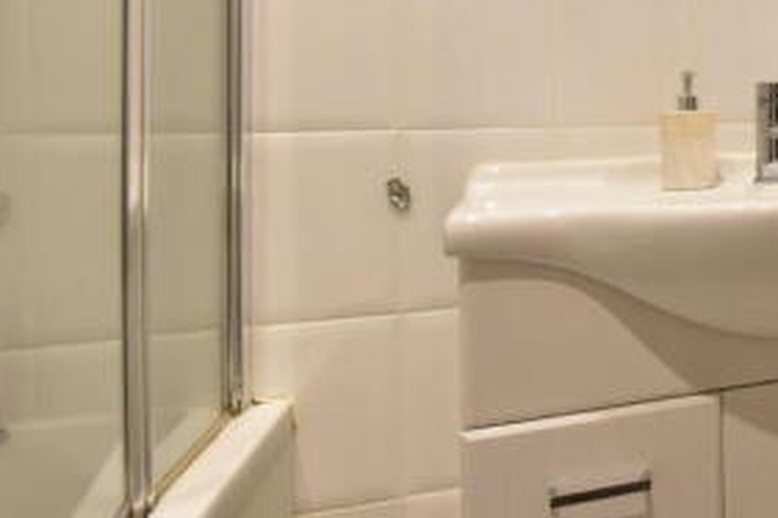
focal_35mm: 35
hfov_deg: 43.8
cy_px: 60
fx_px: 756
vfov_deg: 35.7
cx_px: 829
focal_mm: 10
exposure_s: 1/15
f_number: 7.1
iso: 640
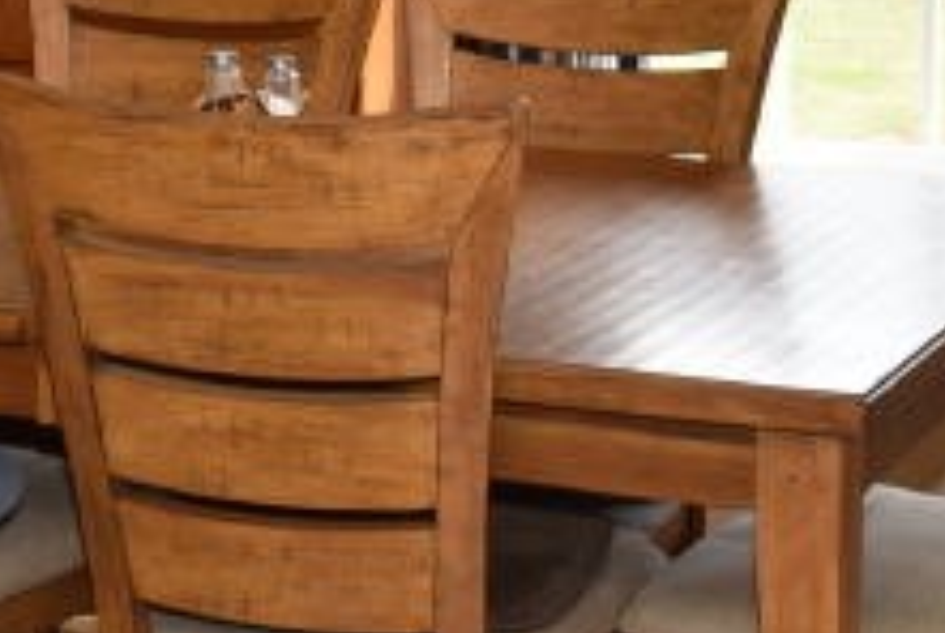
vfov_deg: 10.7
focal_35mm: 125
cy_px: -205
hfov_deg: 16.1
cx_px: 64
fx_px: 3286
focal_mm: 18
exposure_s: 1/125
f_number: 5.6
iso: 720
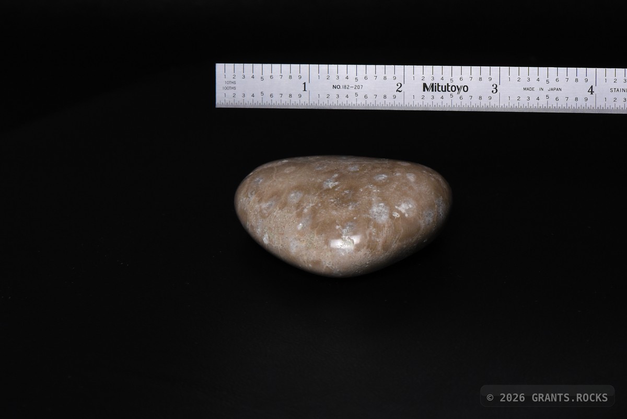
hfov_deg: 19.4
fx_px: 1829
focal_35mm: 105
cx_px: 314
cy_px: 210
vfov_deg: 13.1
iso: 5000
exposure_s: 1/60
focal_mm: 105
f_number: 14
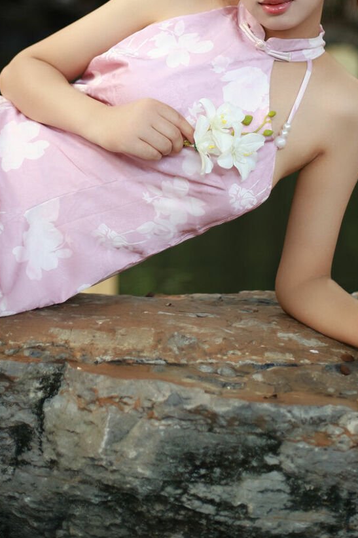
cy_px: 38
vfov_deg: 21.1
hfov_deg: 14.5
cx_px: 156
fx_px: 1403
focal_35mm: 94
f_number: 1.8
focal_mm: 50
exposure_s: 1/200
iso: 640
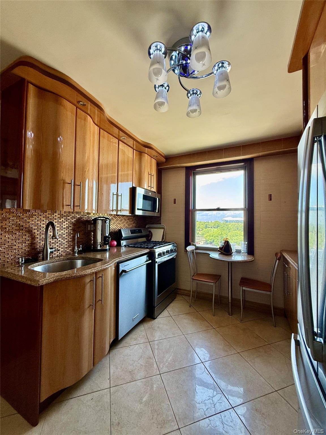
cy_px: 218
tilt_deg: +2.0
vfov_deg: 102.1
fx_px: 176
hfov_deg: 85.7
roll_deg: -0.8
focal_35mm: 14
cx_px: 163
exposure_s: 1/99
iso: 125
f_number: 2.2
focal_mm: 2.22
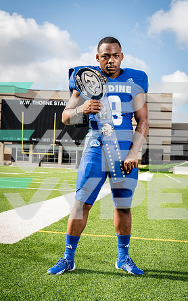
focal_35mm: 63
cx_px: 94
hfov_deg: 20.7
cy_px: 151
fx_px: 516
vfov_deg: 32.5
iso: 125
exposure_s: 1/250
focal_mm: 61
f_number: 8
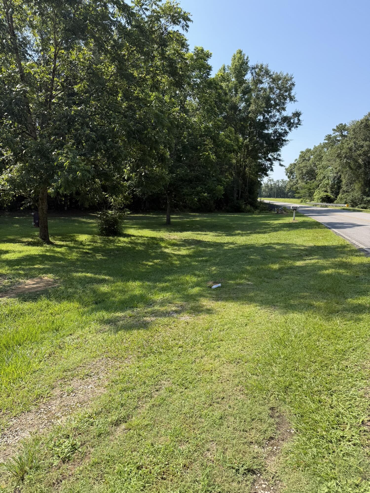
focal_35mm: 24
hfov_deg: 56.8
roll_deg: -1.2
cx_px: 185
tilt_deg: -7.7
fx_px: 342
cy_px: 246
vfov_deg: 71.6
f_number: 1.78
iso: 80
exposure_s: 1/2110
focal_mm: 6.76
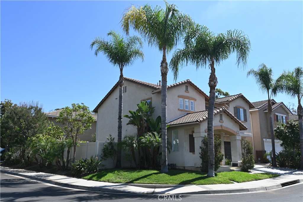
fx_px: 246
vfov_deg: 44.6
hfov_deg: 63.2
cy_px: 101
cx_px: 152
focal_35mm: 29
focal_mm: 19.5
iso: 100
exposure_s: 1/320
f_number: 6.3
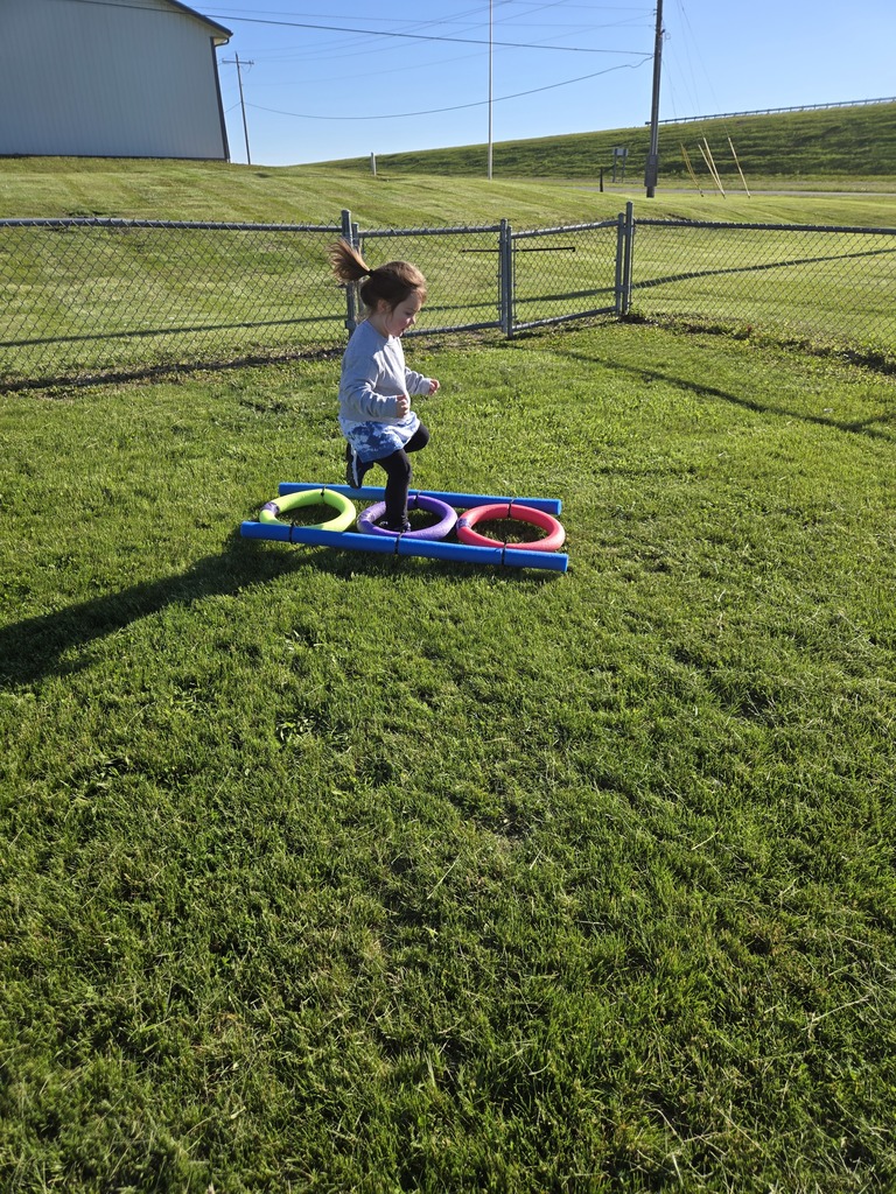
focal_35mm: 23
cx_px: 448
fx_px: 794
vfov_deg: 73.9
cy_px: 597
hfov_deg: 58.9
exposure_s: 1/1376
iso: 25
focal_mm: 5.4
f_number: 1.8
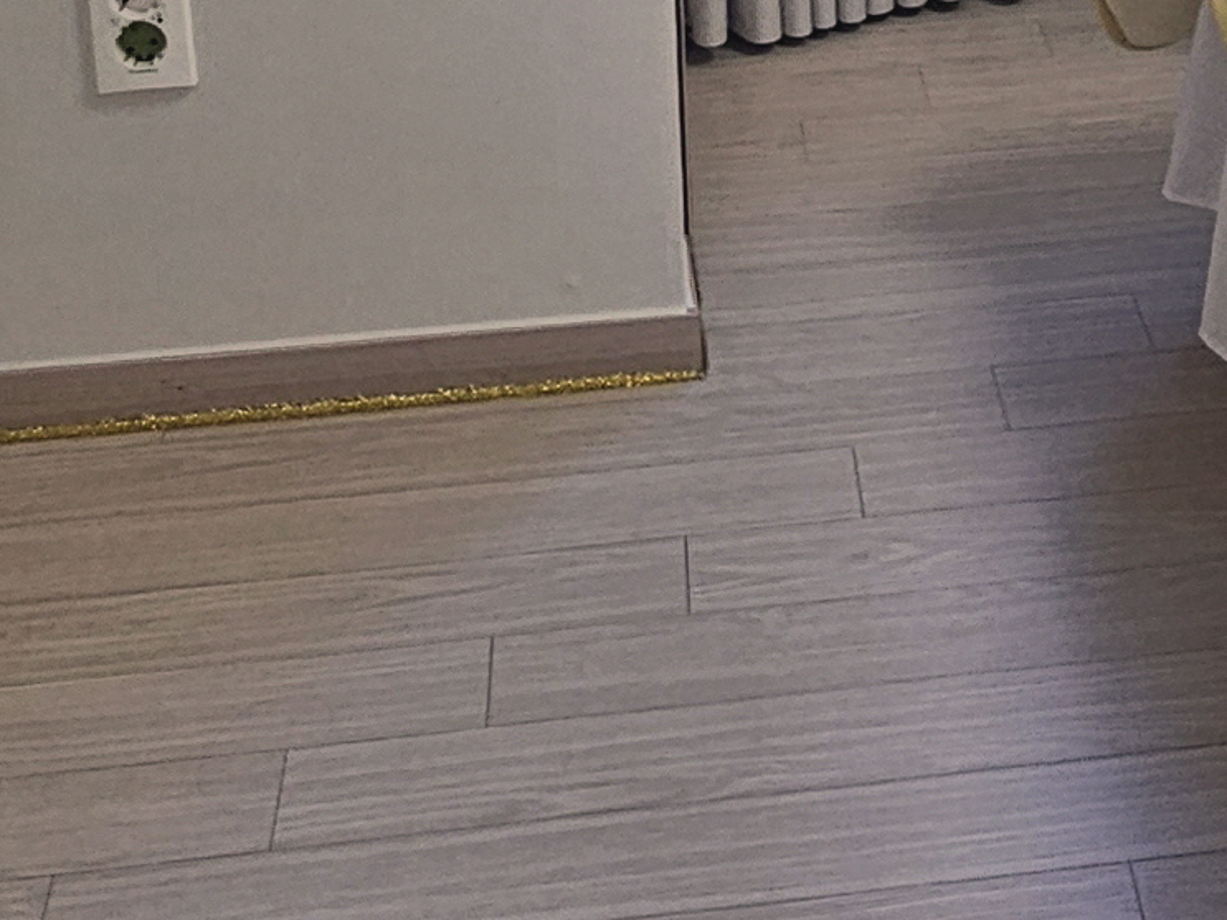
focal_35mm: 70
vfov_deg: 18.4
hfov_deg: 27.1
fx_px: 2481
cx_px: 1016
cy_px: -494
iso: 50
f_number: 2.2
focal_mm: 2.2
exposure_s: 1/120
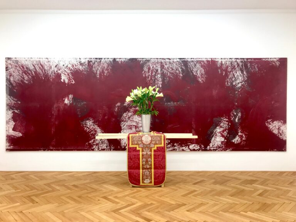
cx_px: 148
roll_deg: +0.3
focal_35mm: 28
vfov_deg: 49.7
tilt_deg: +0.8
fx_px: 239
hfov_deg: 63.4
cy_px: 111
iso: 25
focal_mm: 3.99
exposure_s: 1/50
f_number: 1.8
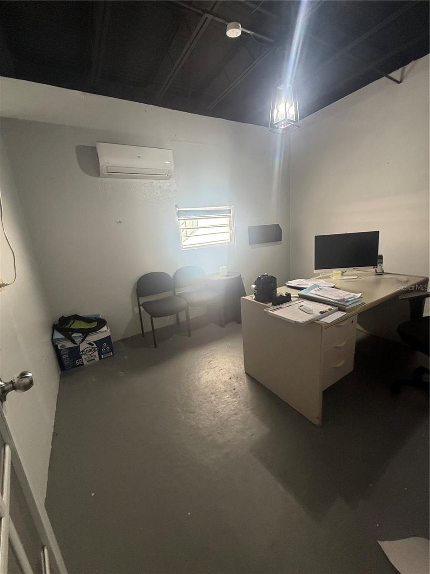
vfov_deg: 102.1
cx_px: 215
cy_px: 287
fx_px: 232
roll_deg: +1.5
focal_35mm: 14
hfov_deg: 85.7
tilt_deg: -14.0
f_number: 2.2
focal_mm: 2.22
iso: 250
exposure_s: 1/99
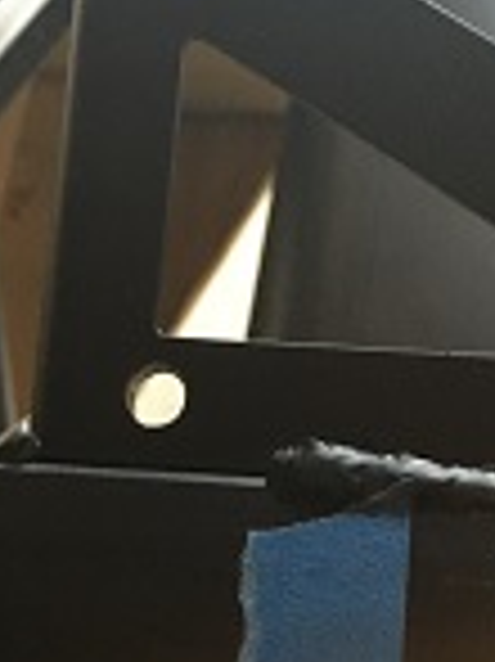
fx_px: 1508
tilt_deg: -62.9
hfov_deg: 18.5
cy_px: 459
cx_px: 400
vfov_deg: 24.6
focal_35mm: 79
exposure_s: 1/15
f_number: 2.2
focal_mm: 4.15
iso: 200
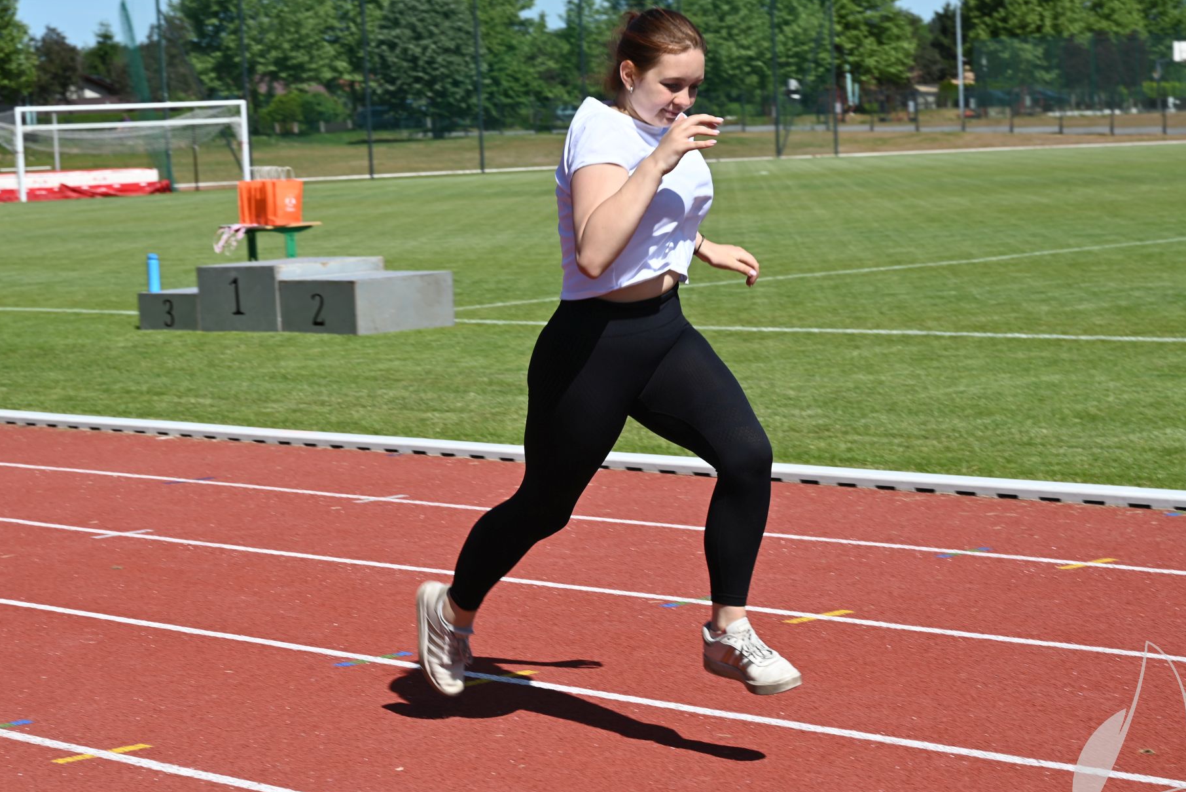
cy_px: 484
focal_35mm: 93
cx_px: 530
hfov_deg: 21.9
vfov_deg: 14.7
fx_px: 3065
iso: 100
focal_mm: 75
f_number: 7.1
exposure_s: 1/400
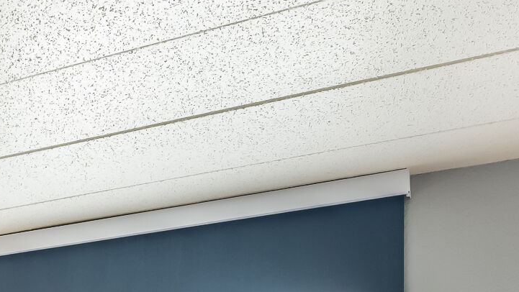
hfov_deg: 28.7
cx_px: -140
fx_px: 840
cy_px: 471
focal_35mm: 61
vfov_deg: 17.3
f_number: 8
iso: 400
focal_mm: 14
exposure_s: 1/1.67
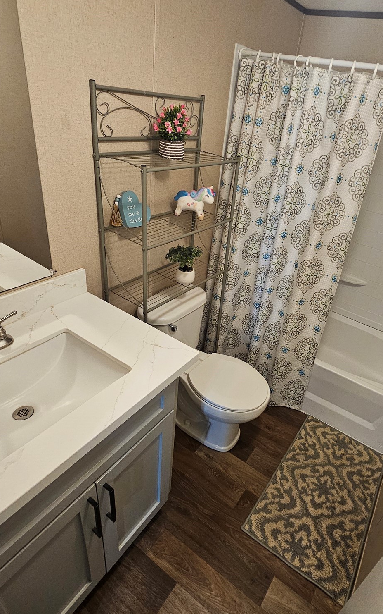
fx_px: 317
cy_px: 303
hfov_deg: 61.6
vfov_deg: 88.0
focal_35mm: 19
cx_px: 232
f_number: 2.2
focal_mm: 2.2
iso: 320
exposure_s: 1/30
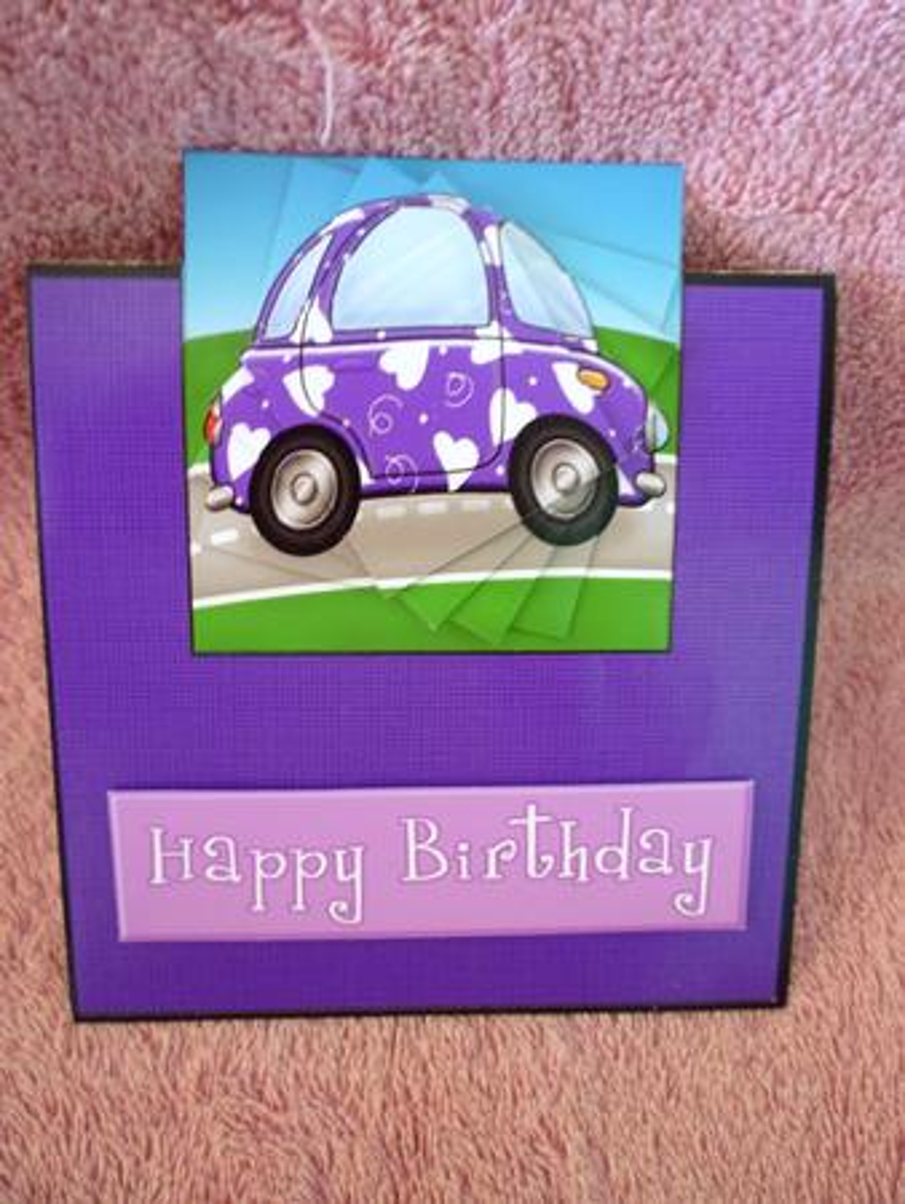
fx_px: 1010
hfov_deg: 48.3
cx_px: 452
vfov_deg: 61.6
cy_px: 602
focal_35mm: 29
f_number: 3.3
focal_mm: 5.2
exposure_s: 1/10
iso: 400
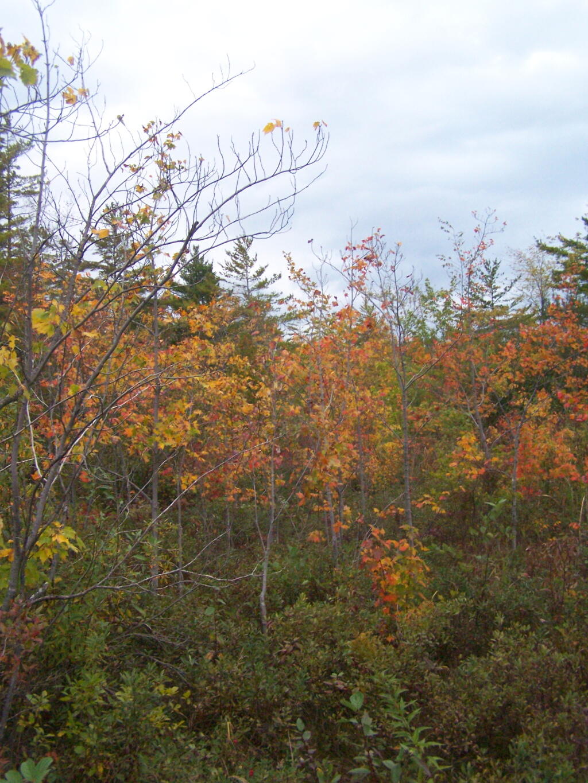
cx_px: 294
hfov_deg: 37.7
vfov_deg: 49.0
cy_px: 392
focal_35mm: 38
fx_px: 861
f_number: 2.8
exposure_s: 1/500
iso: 400
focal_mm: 6.3
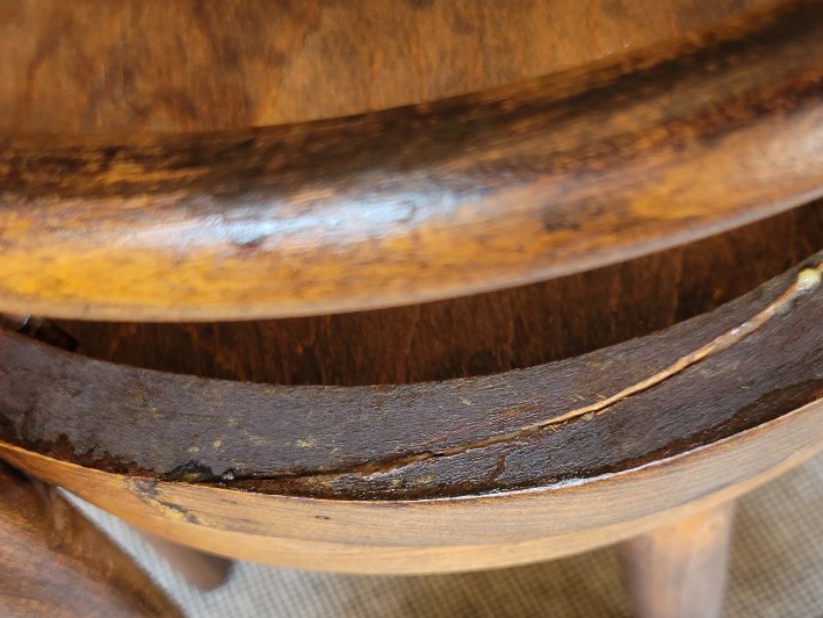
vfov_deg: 32.7
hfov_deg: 42.9
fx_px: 1046
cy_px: 403
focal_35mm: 44
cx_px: 432
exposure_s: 1/120
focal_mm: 5.4
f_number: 1.8
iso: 125
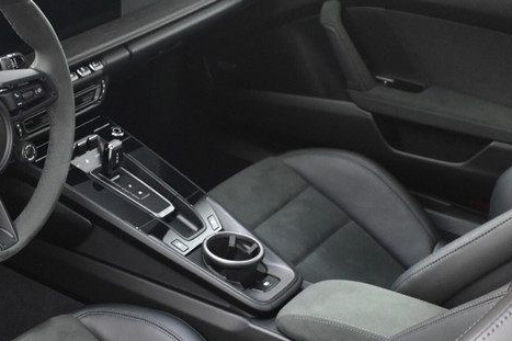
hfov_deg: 28.1
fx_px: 982
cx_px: 50
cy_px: 305
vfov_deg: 19.3
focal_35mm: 69
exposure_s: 1/20
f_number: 4
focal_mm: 21
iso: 2000
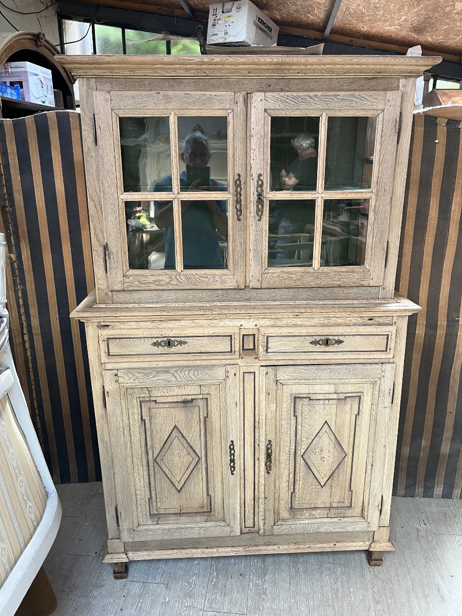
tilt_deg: -18.7
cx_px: 231
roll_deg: +0.5
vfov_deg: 67.3
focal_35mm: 26
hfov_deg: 53.1
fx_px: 463
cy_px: 308
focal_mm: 5.1
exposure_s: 1/60
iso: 160
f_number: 1.6
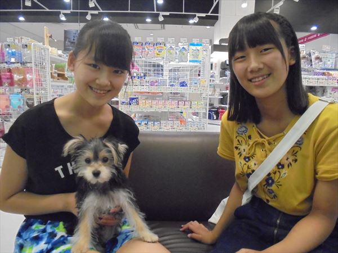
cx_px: 169
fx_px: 254
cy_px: 126
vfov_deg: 53.1
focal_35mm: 26
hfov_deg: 67.3
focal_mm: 4.6
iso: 800
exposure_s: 1/100
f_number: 3.5
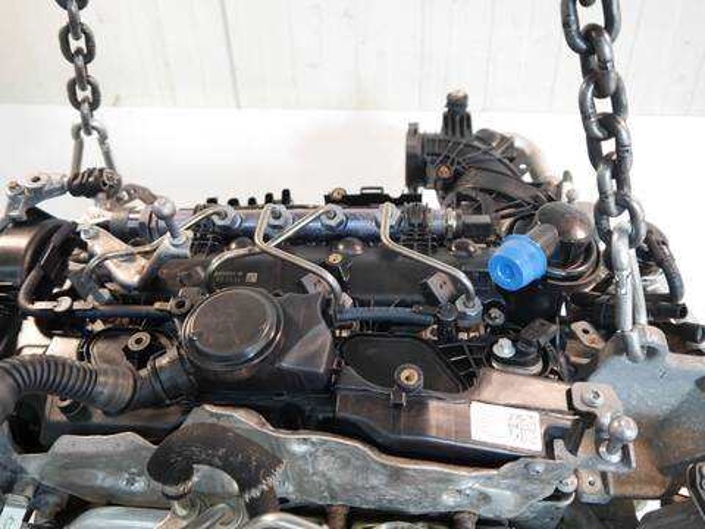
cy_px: 264
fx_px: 570
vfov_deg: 49.7
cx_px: 352
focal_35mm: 28
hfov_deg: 63.4
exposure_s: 1/60
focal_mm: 14
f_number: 3.5
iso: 640
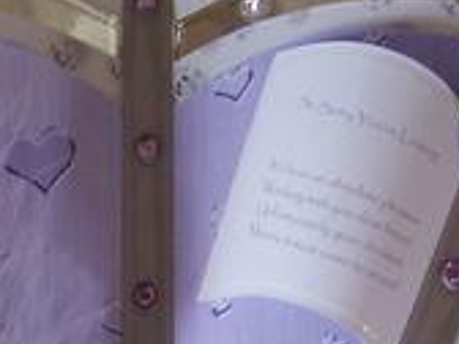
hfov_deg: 19.2
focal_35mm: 102
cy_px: 300
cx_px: 148
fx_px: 1352
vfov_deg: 14.4
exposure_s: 1/20
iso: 140
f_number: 2.8
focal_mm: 6.3
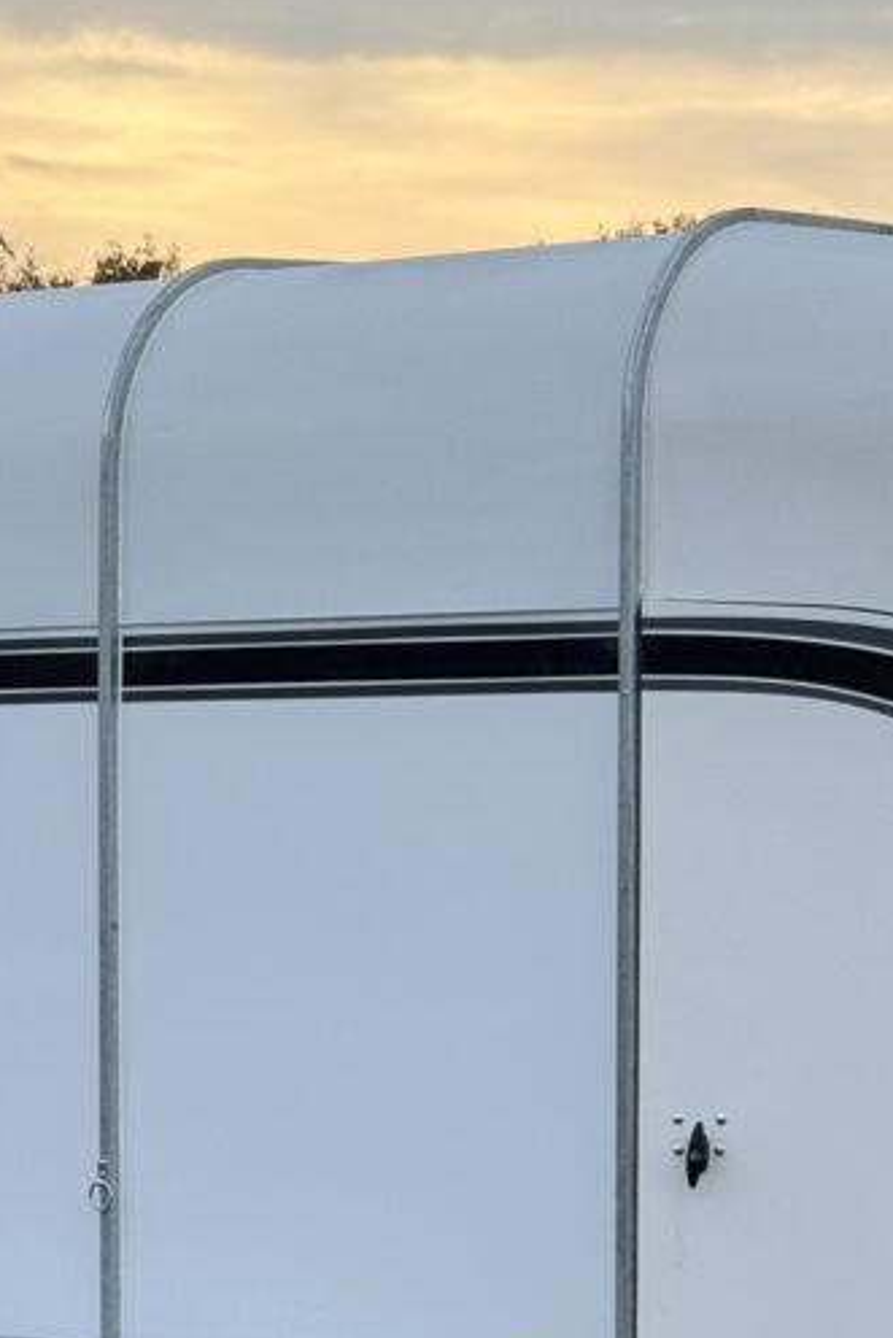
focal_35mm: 103
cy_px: 977
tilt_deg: -3.6
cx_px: 726
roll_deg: +0.7
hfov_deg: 13.2
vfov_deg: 19.7
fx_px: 3829
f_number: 1.78
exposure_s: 1/292
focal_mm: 6.76
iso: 64
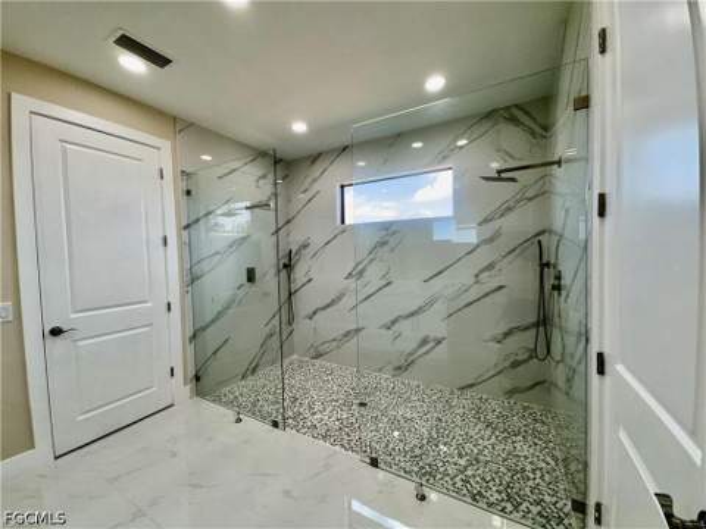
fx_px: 286
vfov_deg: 85.7
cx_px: 353
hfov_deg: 102.1
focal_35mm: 14
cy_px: 264
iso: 50
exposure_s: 1/120
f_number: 2.2
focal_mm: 2.22
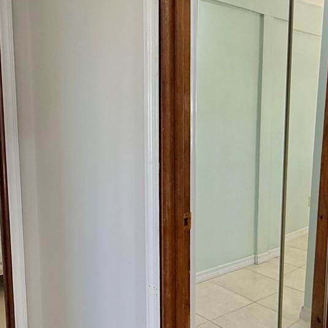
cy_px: 174
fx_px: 397
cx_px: 137
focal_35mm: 37
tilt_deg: -6.2
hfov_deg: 44.8
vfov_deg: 44.9
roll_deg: +0.4
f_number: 2.2
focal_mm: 2.22
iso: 160
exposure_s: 1/120
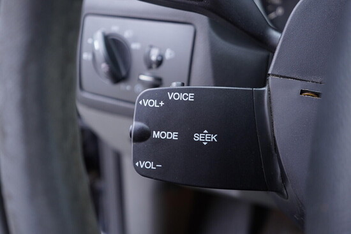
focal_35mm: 36
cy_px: 117
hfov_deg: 53.1
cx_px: 176
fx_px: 351
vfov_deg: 36.9
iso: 400
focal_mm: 24
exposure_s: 1/40
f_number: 2.8
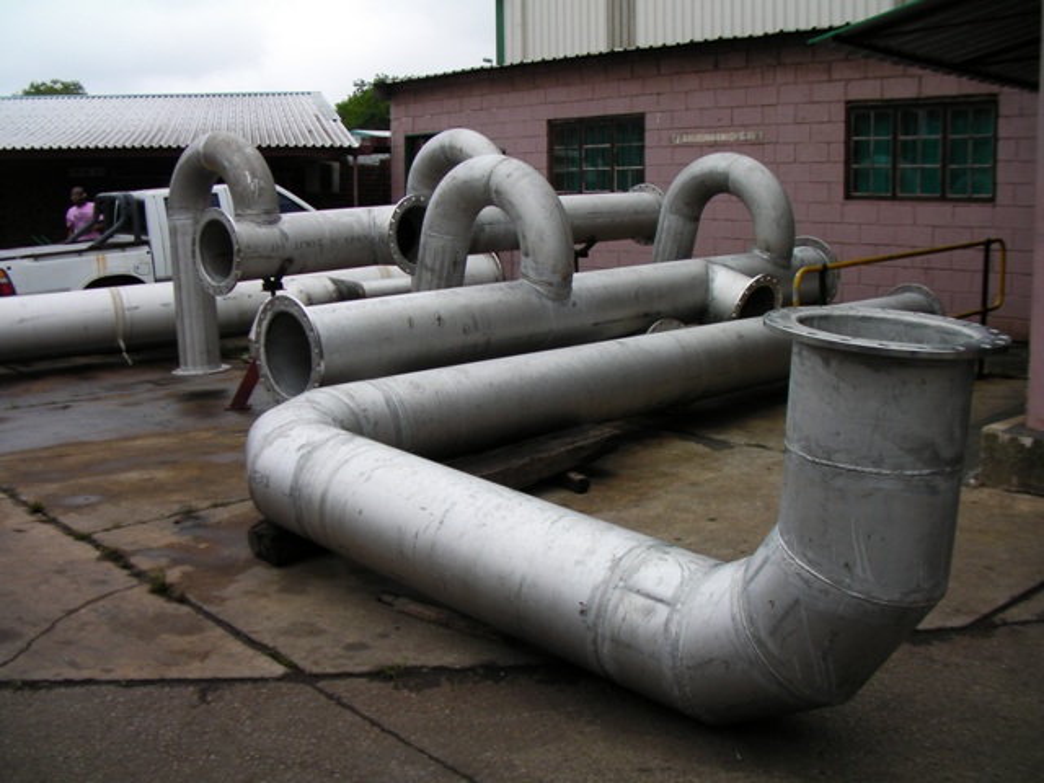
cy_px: 392
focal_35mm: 38
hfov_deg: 49.0
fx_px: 1146
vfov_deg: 37.7
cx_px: 522
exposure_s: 1/257
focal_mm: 6.3
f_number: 3.5
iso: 50
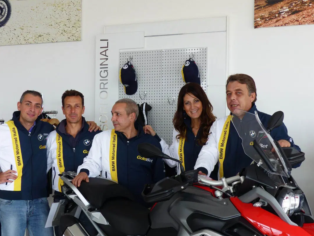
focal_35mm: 56
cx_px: 151
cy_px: 125
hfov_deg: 34.3
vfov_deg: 26.1
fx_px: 508
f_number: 2.8
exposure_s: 1/100
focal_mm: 9.1
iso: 100
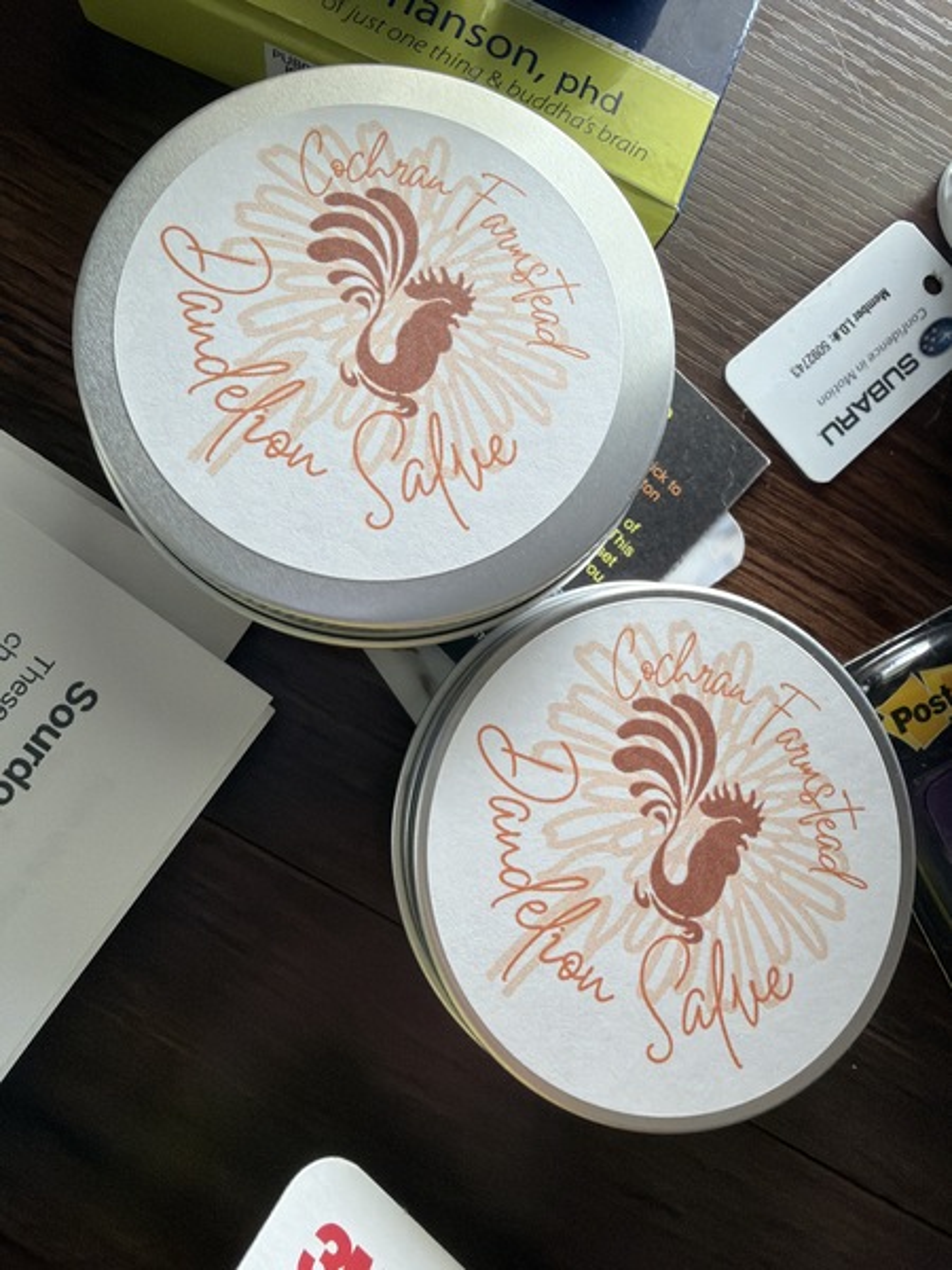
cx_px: 476
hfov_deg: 54.9
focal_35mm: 25
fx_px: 917
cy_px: 635
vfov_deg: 69.4
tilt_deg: -75.6
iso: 125
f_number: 2.2
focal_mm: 2.22
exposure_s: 1/121
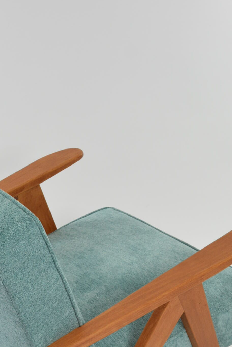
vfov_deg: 24.2
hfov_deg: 16.6
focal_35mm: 82
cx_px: 75
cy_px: 298
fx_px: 792
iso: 400
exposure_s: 1/60
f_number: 7.1
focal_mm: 25
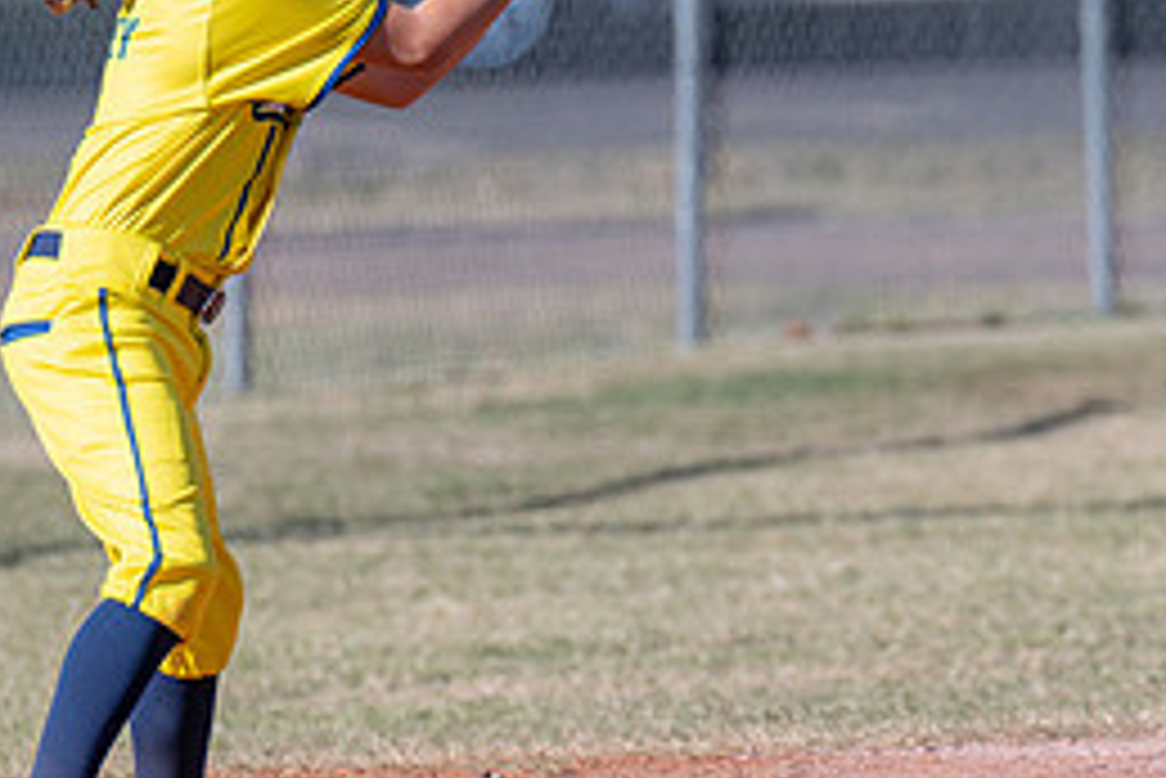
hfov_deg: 2.6
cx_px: 731
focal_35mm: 801
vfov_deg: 1.7
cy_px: 284
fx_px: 25957
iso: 220
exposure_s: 1/1000
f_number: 5.6
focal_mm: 280
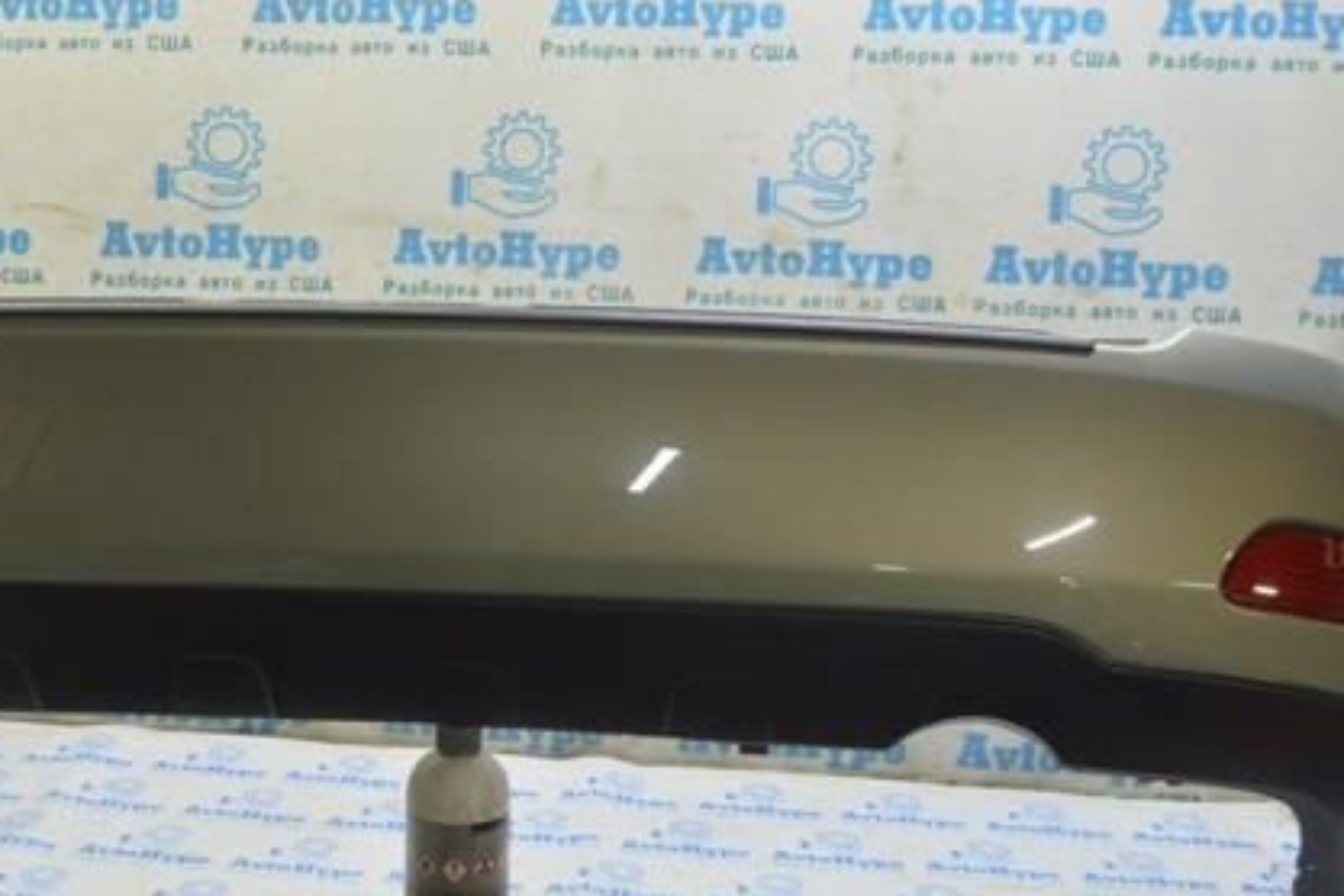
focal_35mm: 46
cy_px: 321
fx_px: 1717
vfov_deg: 29.1
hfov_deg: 42.0
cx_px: 416
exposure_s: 1/20
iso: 400
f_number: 5.6
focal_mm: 20
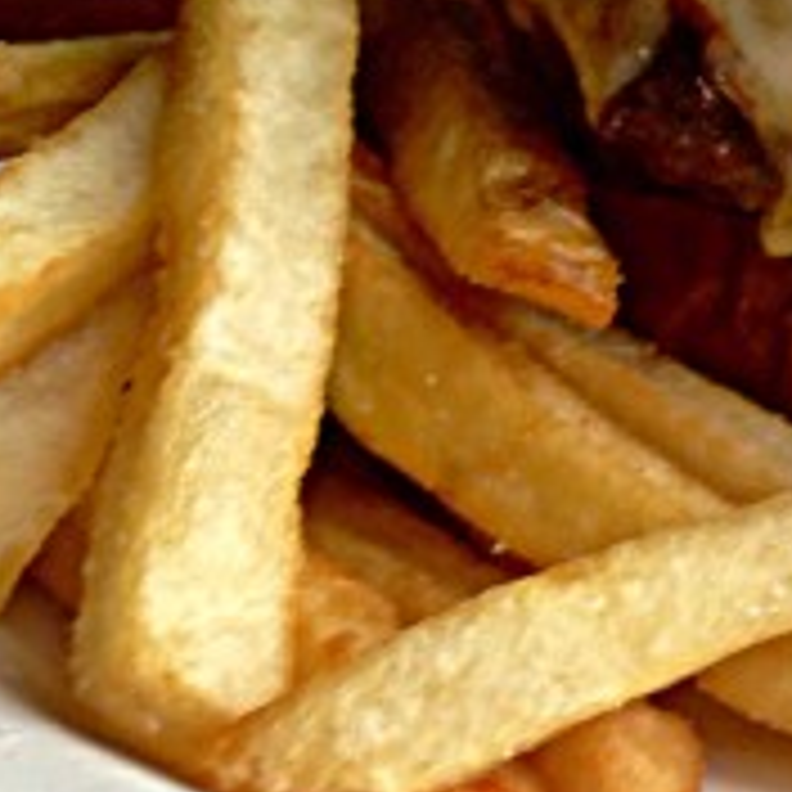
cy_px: 81
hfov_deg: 12.3
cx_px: 1638
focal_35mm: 124
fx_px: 3210
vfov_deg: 13.9
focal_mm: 4.12
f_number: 2.4
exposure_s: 1/20
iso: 50
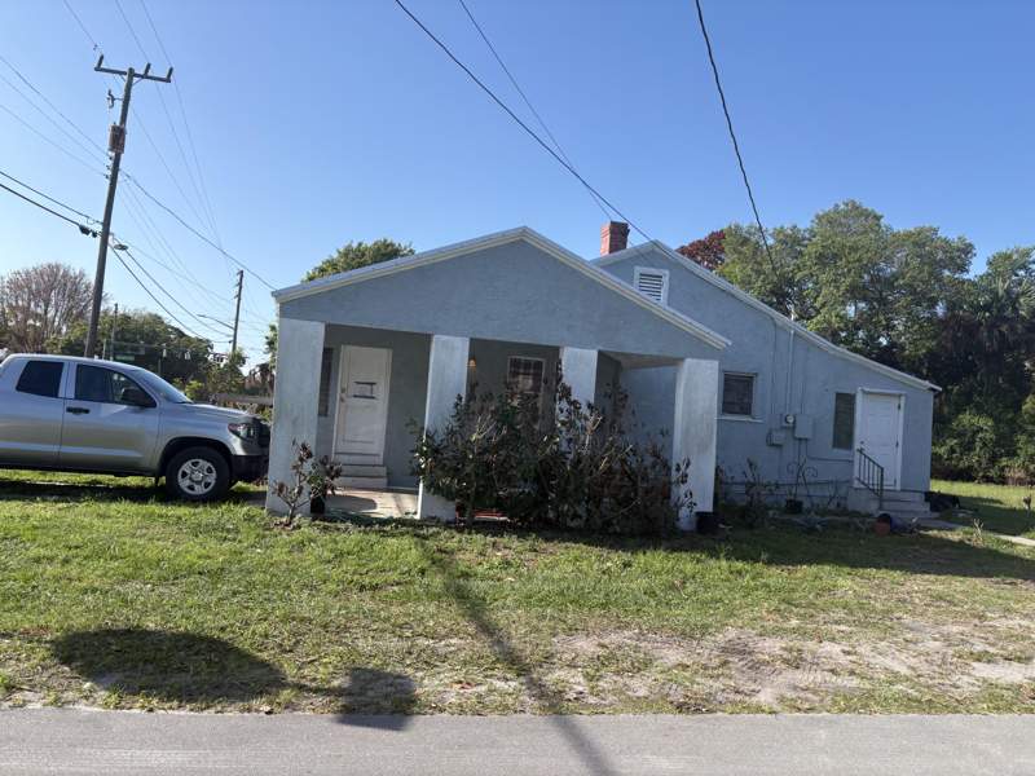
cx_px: 518
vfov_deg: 53.1
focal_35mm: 26
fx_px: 777
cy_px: 388
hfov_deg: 67.3
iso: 50
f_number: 1.6
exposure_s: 1/2538
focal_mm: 5.96
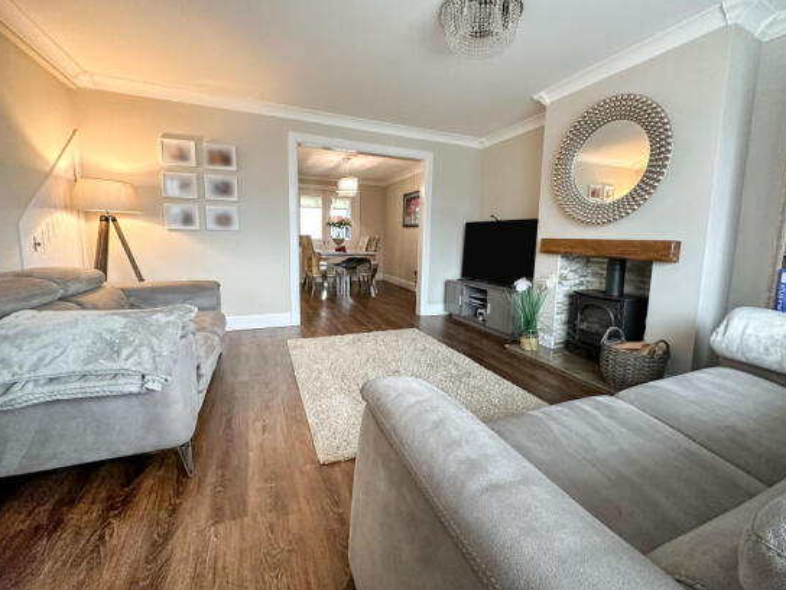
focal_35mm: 15
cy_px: 280
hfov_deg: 98.2
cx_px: 402
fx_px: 341
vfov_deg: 81.7
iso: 250
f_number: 2.2
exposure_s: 1/50
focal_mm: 2.22
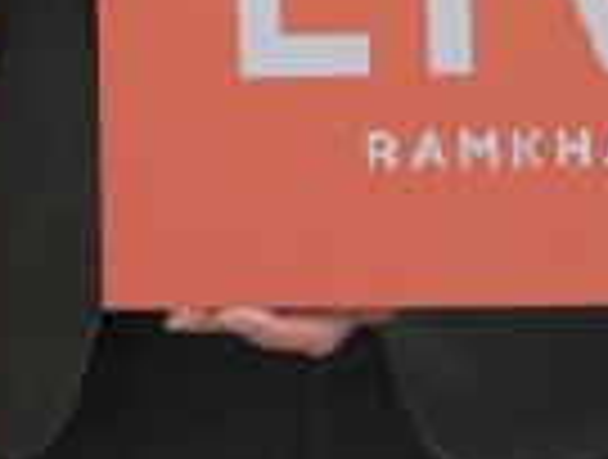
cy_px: -634
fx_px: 5495
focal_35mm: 312
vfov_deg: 4.7
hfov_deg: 6.3
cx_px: -135
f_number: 4.8
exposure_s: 1/60
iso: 500
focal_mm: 22
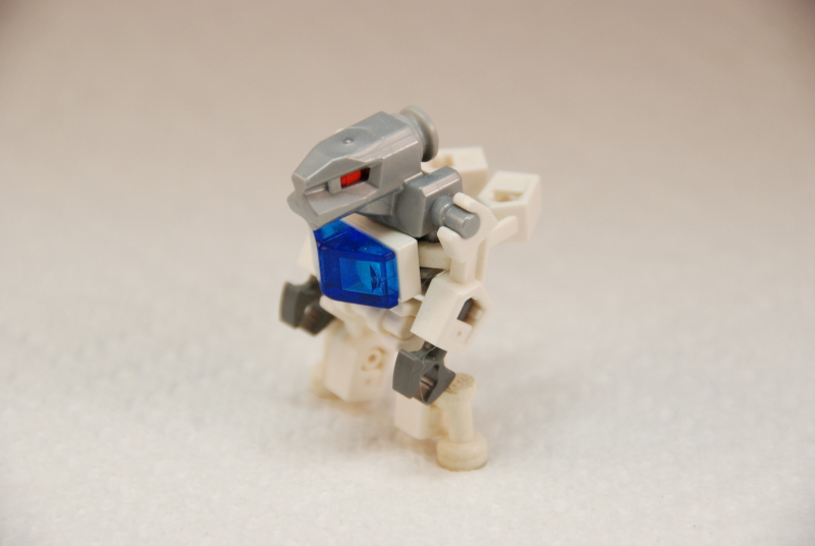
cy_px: 273
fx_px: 6802
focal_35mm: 300
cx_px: 408
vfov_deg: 4.6
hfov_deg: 6.9
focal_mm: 200
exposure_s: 1/40
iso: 800
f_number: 7.1
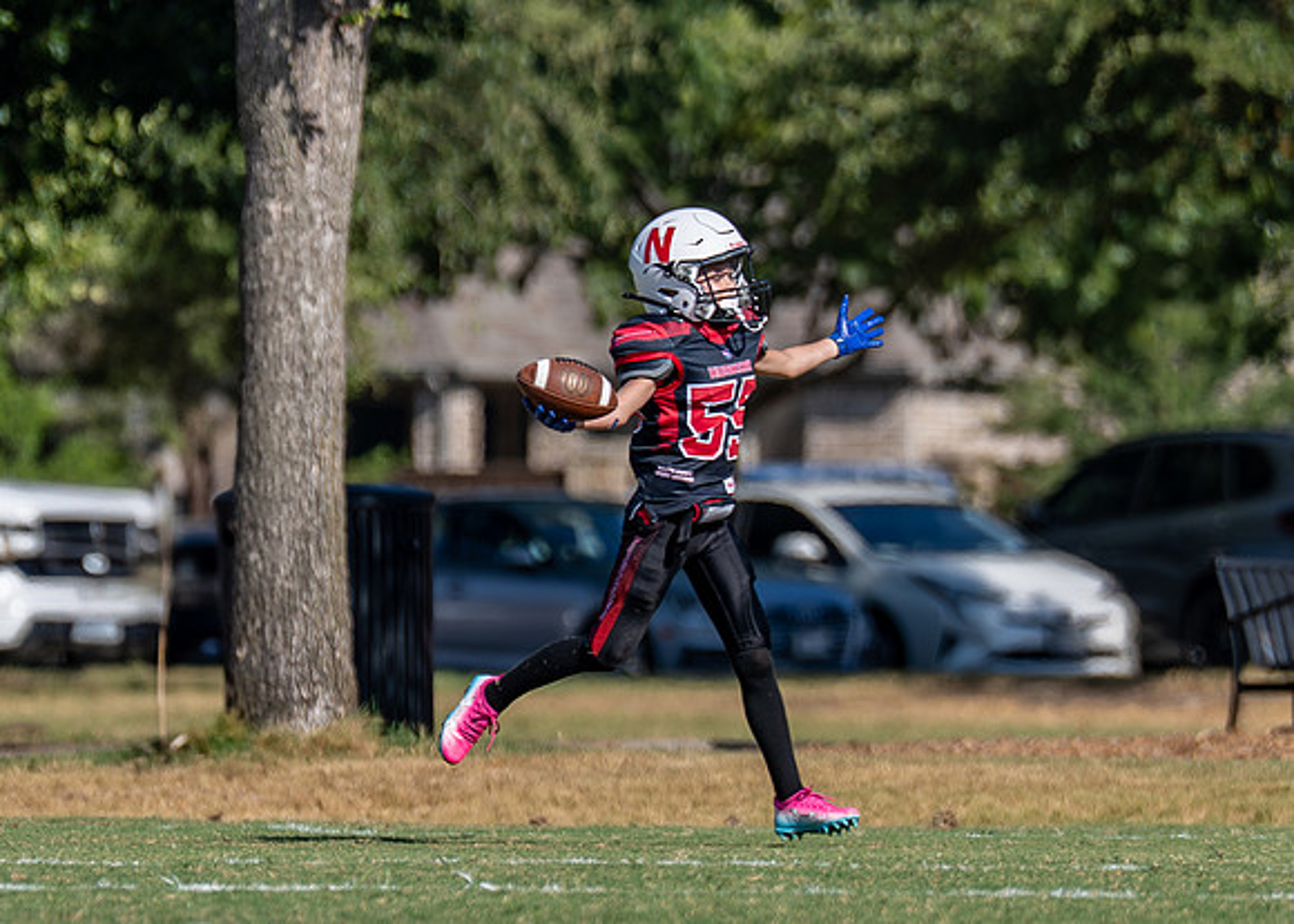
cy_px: 415
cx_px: 664
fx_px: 30053
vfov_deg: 1.8
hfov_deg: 2.5
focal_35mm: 818
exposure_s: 1/2000
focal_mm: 200
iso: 100
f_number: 2.8
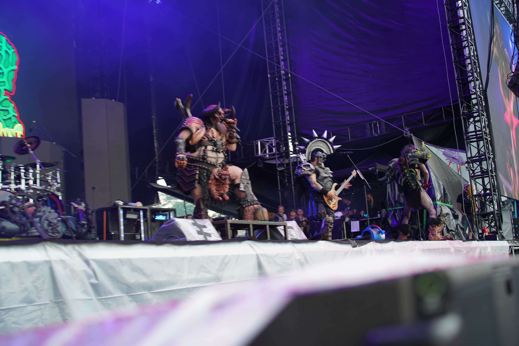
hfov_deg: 48.5
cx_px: 260
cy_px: 173
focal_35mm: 40
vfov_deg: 33.4
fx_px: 577
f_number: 4
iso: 250
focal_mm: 40
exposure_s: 1/125
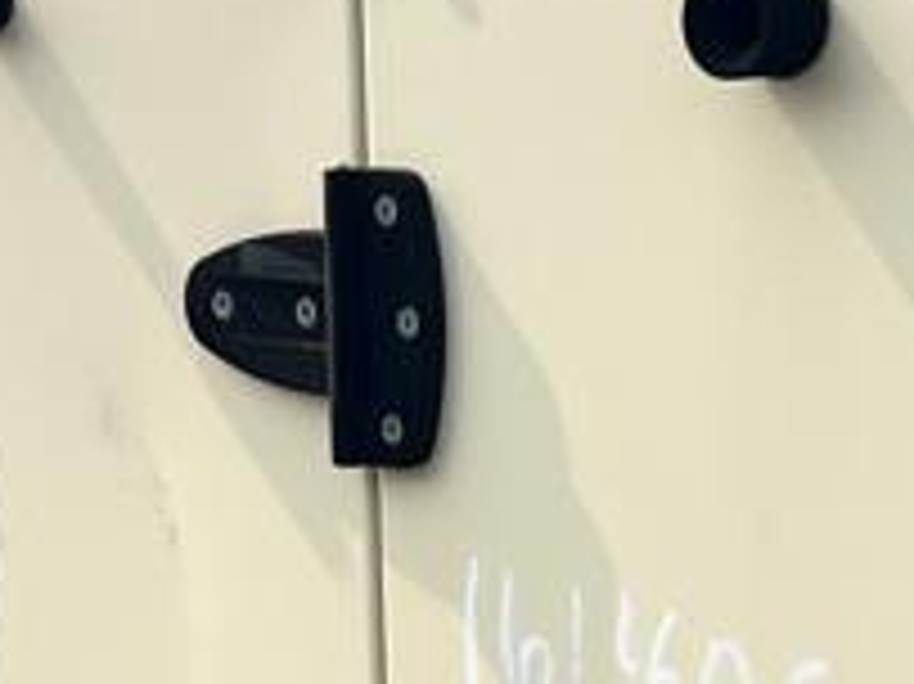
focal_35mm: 164
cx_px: 477
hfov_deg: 12.1
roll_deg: +2.2
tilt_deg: -21.7
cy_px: 1264
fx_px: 4328
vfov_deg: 8.7
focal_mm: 5.7
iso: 50
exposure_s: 1/4115
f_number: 1.5
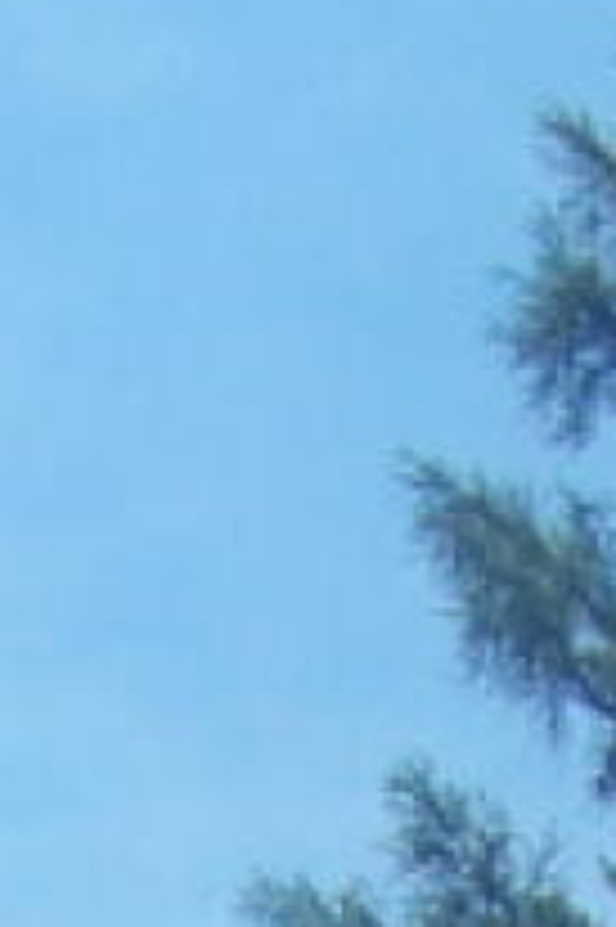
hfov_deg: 5.2
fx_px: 6735
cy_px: 2648
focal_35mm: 262
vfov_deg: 7.1
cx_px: 701
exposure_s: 1/640
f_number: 4
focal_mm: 6.3
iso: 80
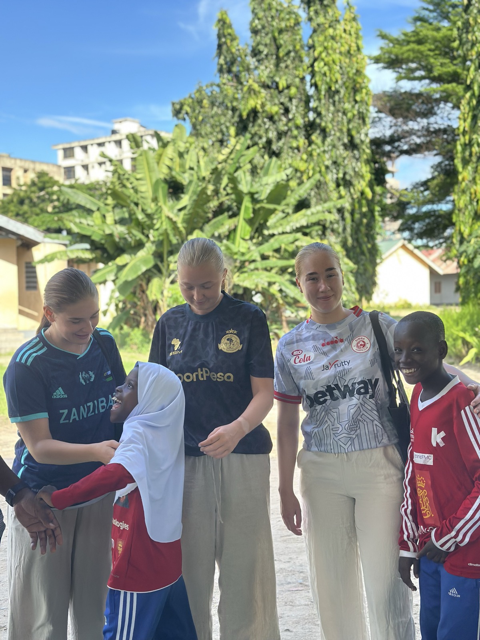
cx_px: 240
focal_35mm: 48
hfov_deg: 30.3
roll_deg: +0.6
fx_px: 887
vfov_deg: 39.7
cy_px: 320
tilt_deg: -2.6
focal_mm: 6.86
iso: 80
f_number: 1.78
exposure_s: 1/1133
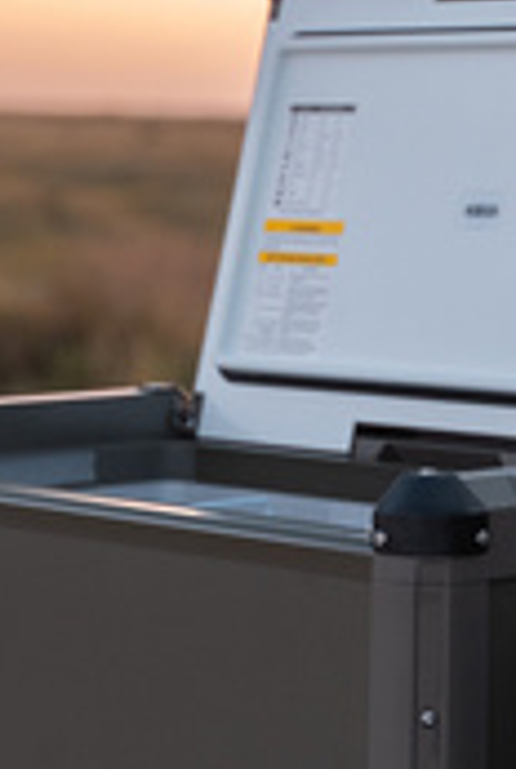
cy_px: 360
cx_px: 258
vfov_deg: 15.2
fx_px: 2891
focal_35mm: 135
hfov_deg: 10.2
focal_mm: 52
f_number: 2.8
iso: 800
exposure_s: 1/60
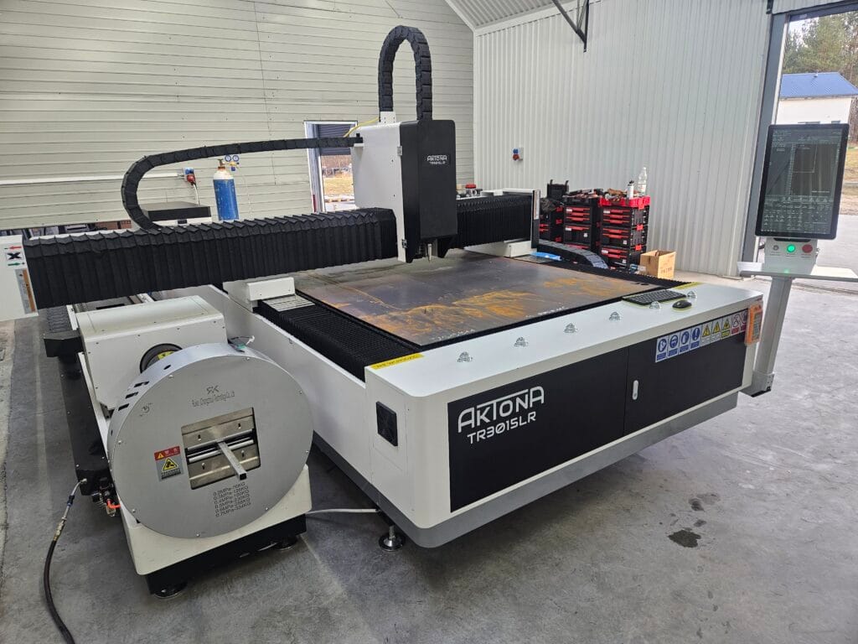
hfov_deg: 73.9
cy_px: 322
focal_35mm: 23
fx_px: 570
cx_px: 429
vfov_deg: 58.9
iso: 125
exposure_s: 1/180
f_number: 1.8
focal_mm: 5.4
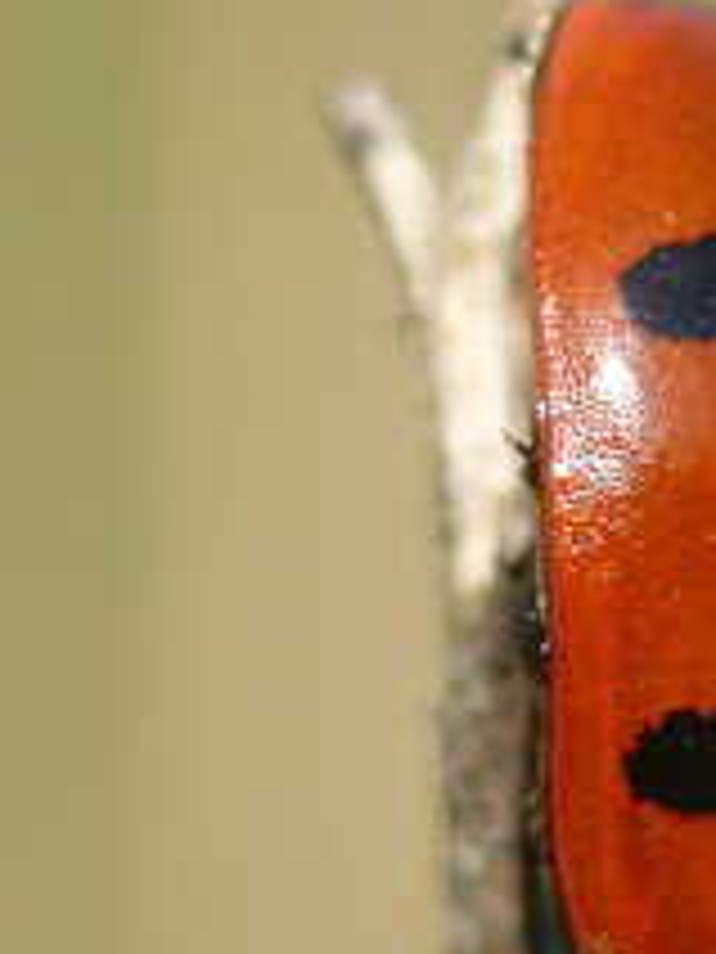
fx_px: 34970
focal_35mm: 1268
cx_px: 752
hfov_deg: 1.2
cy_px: 644
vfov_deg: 1.6
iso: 200
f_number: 6.3
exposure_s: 1/500
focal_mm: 88.8
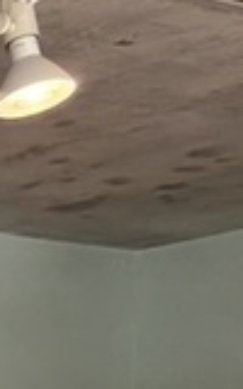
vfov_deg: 7.7
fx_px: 2628
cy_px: 1009
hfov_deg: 4.3
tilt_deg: -2.4
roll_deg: -0.4
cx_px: -1137
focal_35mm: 248
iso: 40
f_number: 1.6
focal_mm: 5.96
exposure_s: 1/120
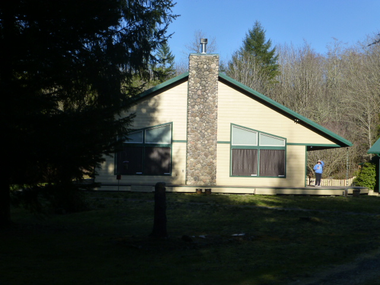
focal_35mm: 62
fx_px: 681
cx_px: 190
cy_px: 142
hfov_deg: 31.2
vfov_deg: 23.7
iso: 160
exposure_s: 1/640
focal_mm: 11
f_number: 4.8
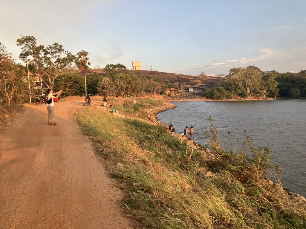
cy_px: 114
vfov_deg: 49.7
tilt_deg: -5.9
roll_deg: -2.8
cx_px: 153
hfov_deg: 63.4
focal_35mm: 28
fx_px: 248
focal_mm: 3.99
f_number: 1.8
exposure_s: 1/230
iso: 25
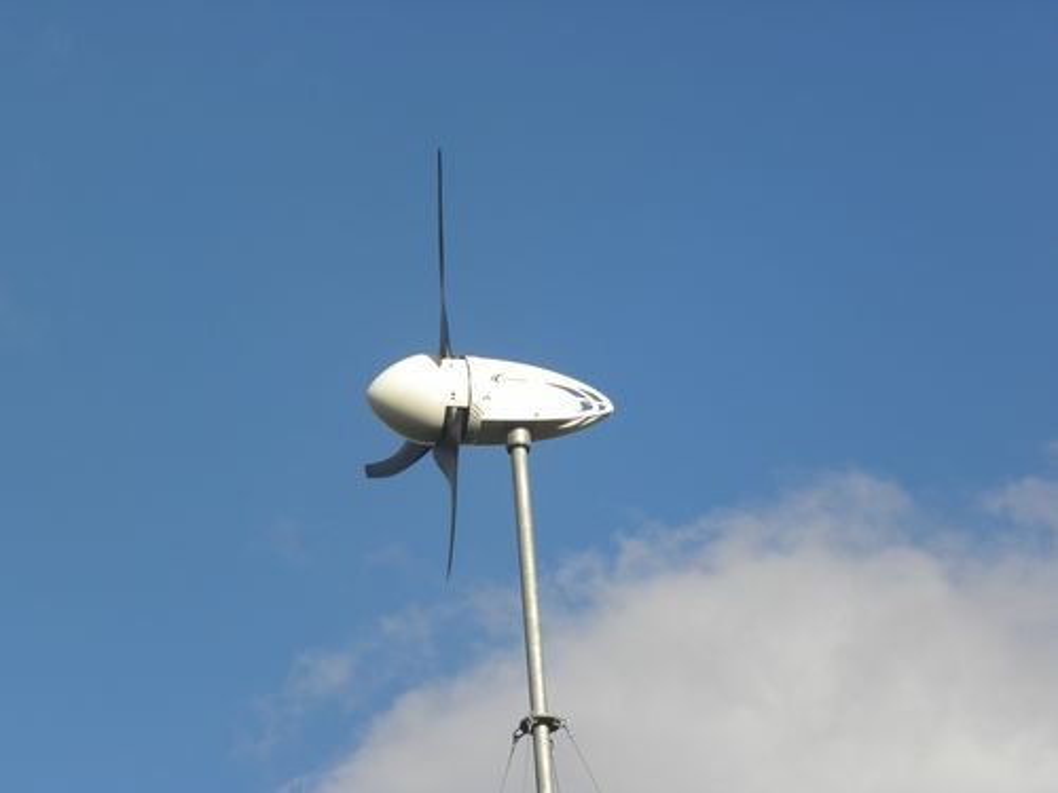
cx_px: 529
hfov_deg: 13.7
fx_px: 4401
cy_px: 396
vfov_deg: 10.3
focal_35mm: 144
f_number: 5.6
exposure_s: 1/353
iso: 64
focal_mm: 25.7
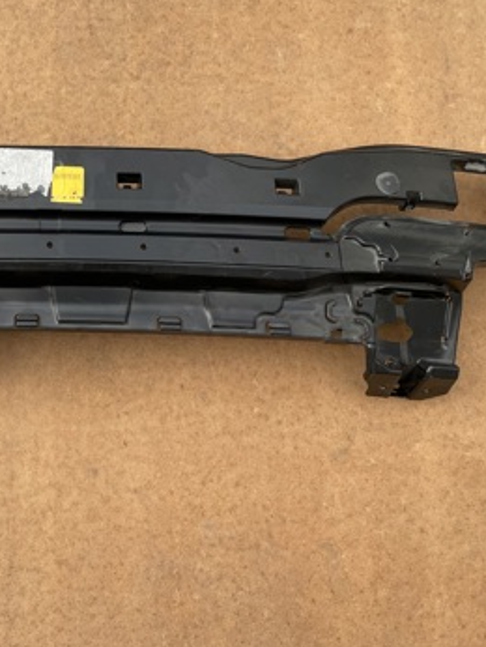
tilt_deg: -75.1
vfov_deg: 39.2
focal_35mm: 48
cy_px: 220
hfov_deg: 28.8
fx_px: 897
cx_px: 26
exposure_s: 1/290
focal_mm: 4.2
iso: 32
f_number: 1.6
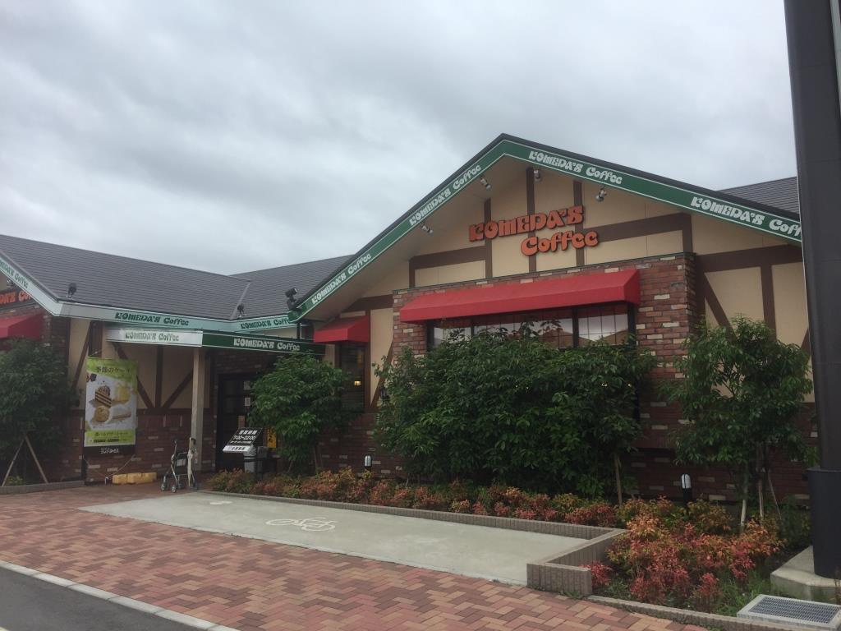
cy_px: 316
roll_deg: -0.8
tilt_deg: +8.2
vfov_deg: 48.2
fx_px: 705
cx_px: 420
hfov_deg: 61.7
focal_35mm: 29
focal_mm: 4.15
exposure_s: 1/1163
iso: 32
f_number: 2.2
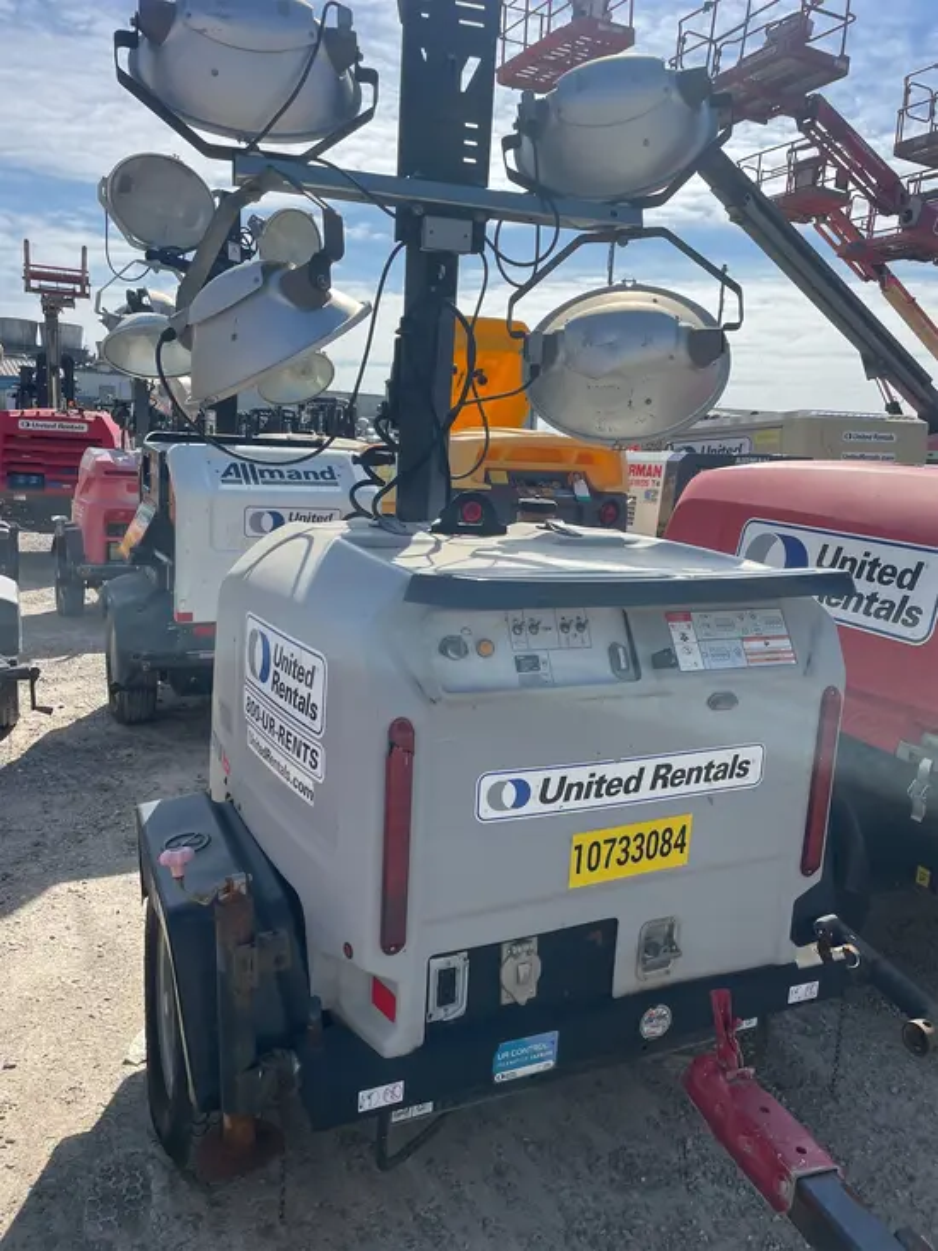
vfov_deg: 67.3
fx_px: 939
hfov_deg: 53.1
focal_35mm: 26
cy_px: 626
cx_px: 469
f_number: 1.6
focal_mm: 4.2
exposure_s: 1/3125
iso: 32
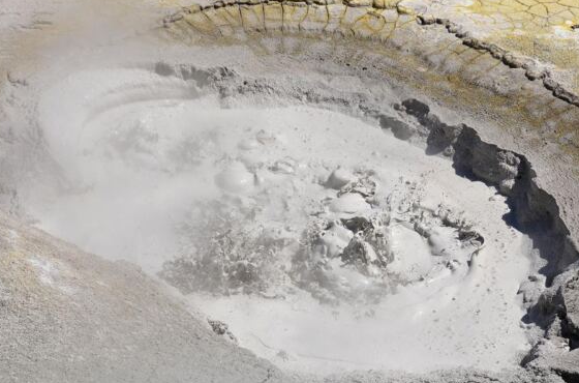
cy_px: 208
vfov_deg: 10.6
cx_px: 307
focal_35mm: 129
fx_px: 2062
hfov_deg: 16.0
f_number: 8
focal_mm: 75
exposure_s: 1/1000
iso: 200
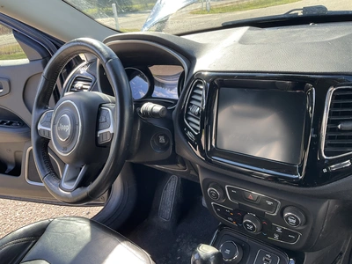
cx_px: 176
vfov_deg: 48.2
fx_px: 295
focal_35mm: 29
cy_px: 132
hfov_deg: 61.7
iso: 16
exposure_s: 1/122
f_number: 1.8
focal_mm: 3
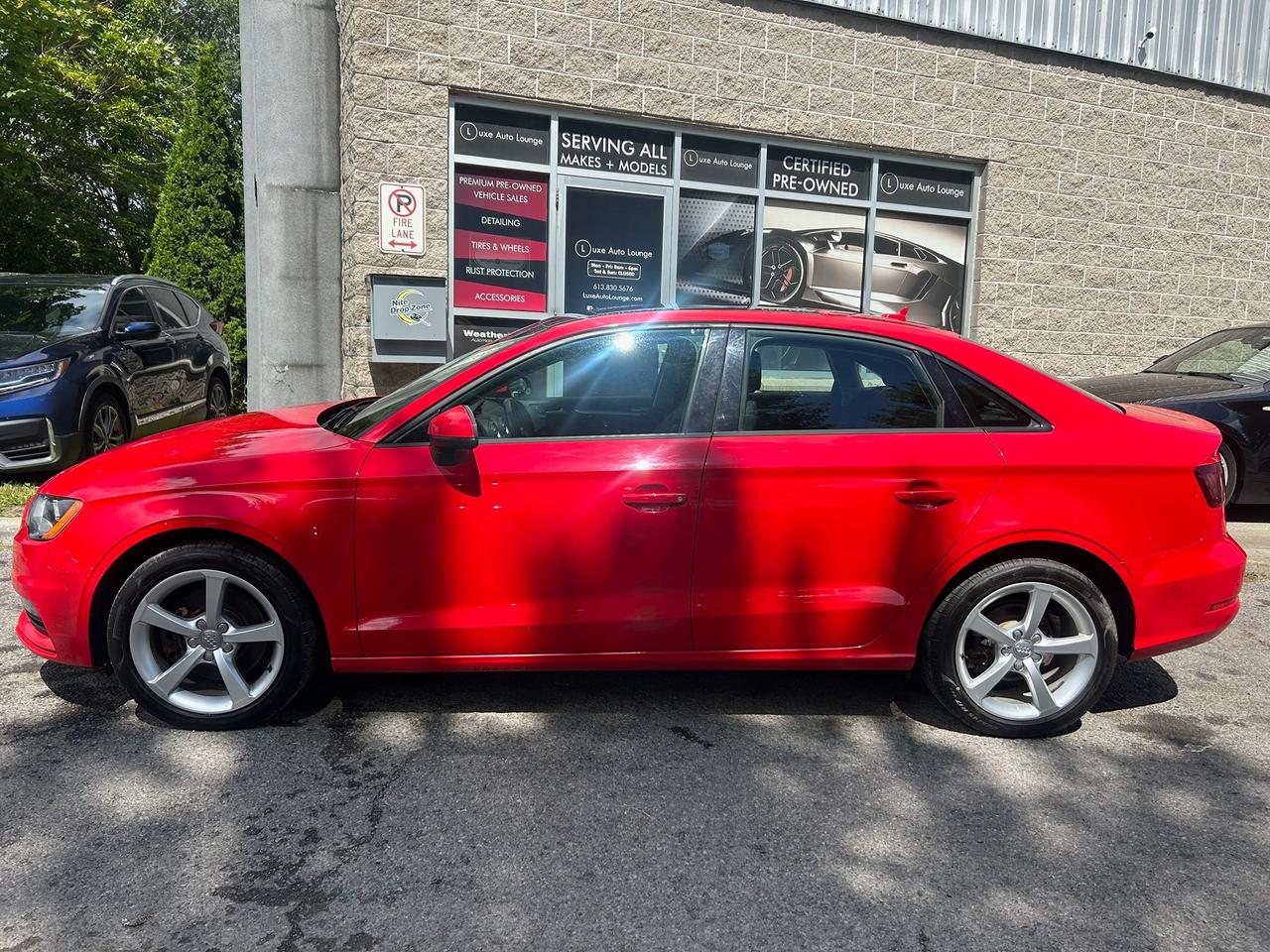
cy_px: 476
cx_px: 635
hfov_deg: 67.3
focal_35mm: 26
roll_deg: -2.0
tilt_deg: -6.6
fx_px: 954
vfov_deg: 53.1
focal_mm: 5.7
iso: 50
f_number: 1.5
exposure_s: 1/2841
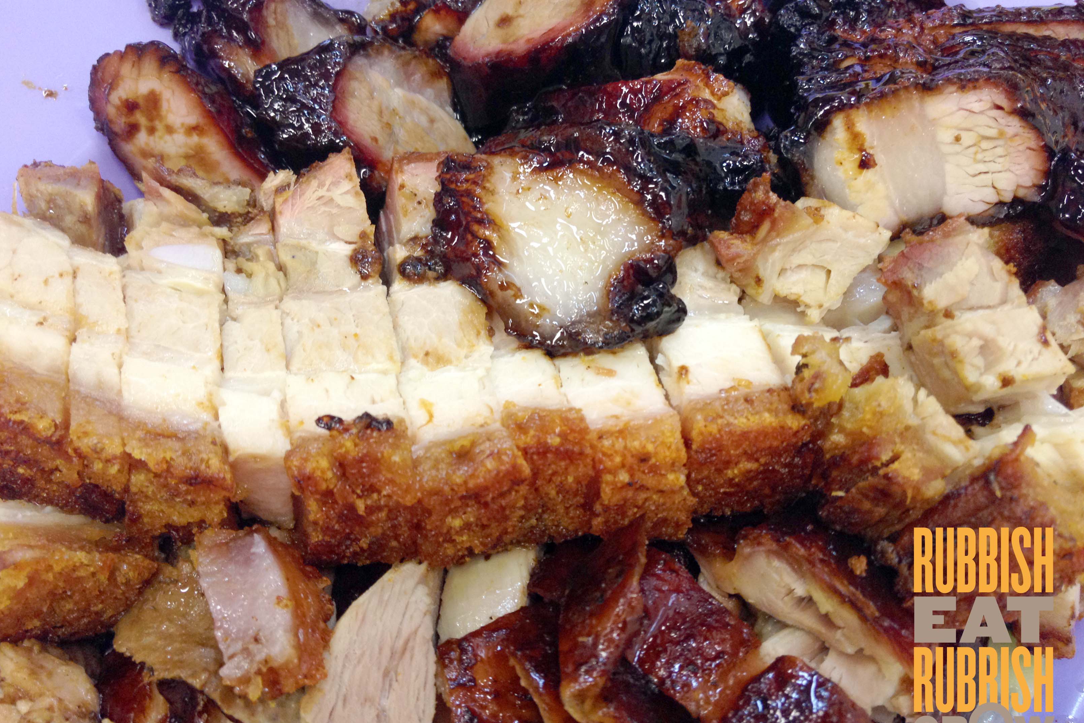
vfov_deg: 35.9
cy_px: 365
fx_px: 1114
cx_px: 534
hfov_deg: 51.9
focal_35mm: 37
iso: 100
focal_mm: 4.28
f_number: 2.4
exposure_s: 1/20
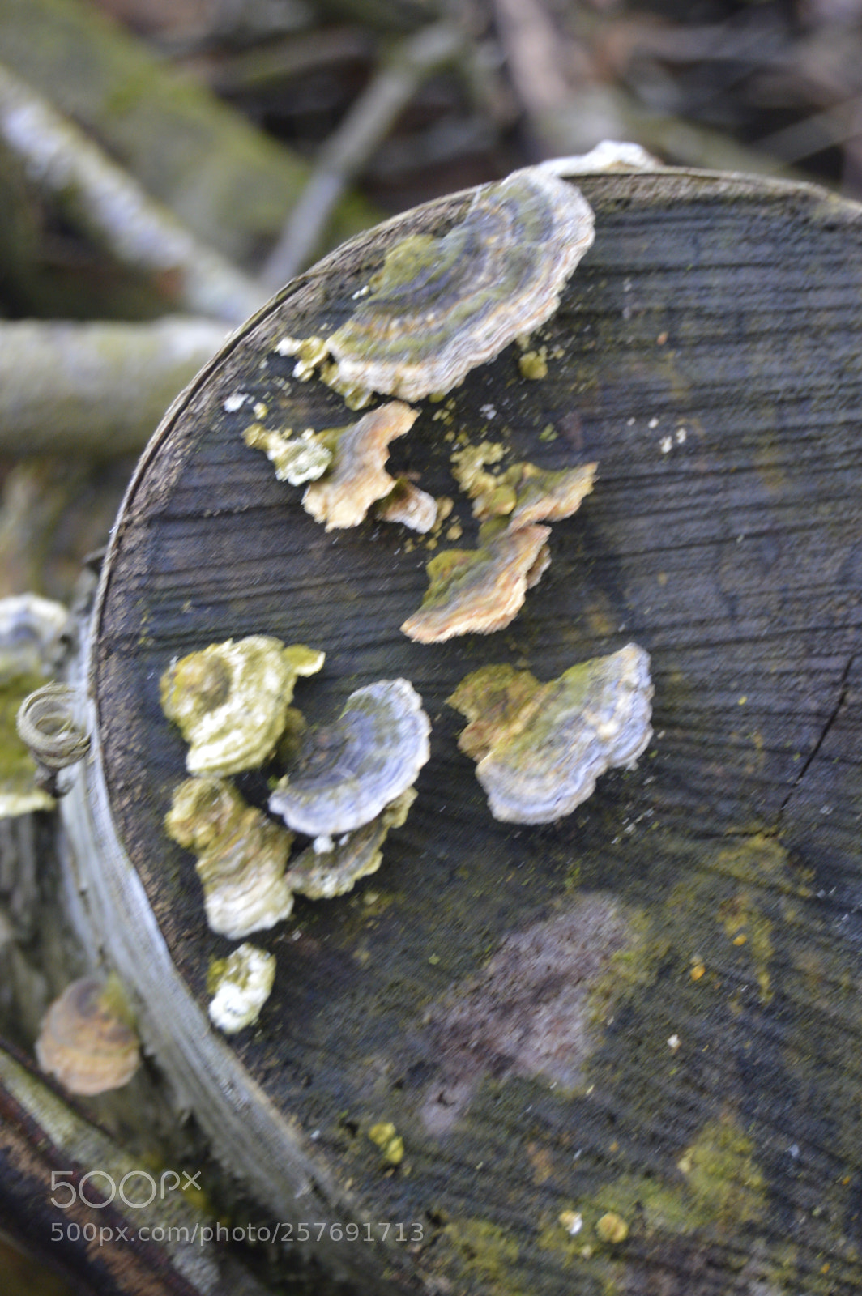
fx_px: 2968
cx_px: 431
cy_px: 648
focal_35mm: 82
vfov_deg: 24.6
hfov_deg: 16.5
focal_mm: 55
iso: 800
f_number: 5.6
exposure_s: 1/60
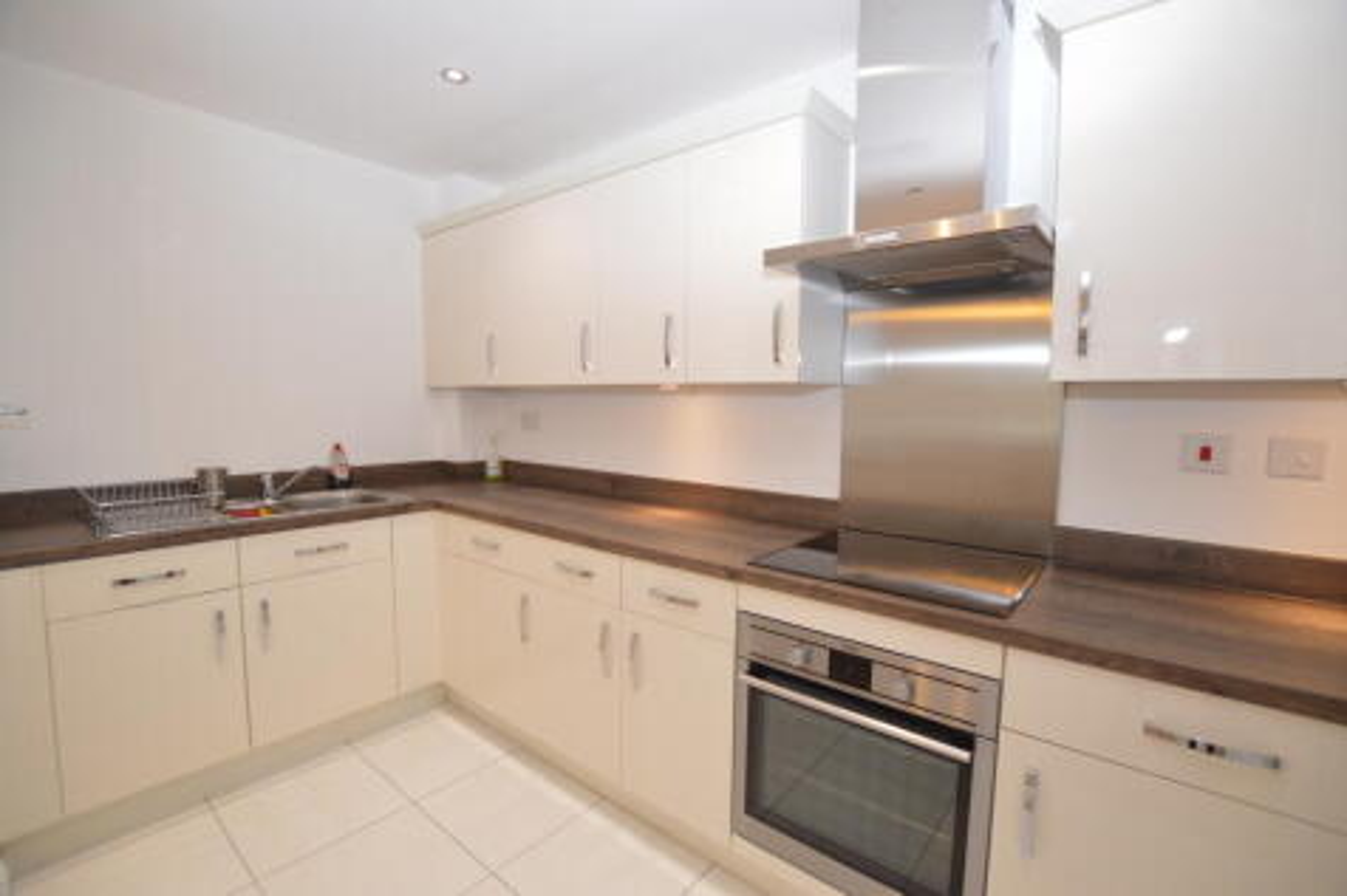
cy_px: 448
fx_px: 561
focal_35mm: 15
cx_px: 674
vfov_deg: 77.3
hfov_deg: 100.4
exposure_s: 1/60
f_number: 4
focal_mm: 10
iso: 400
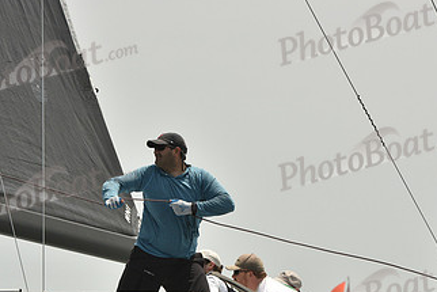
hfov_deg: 7.4
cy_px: 245
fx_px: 3388
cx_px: 209
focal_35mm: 279
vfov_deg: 4.9
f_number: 10
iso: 400
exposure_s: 1/1600
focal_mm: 155
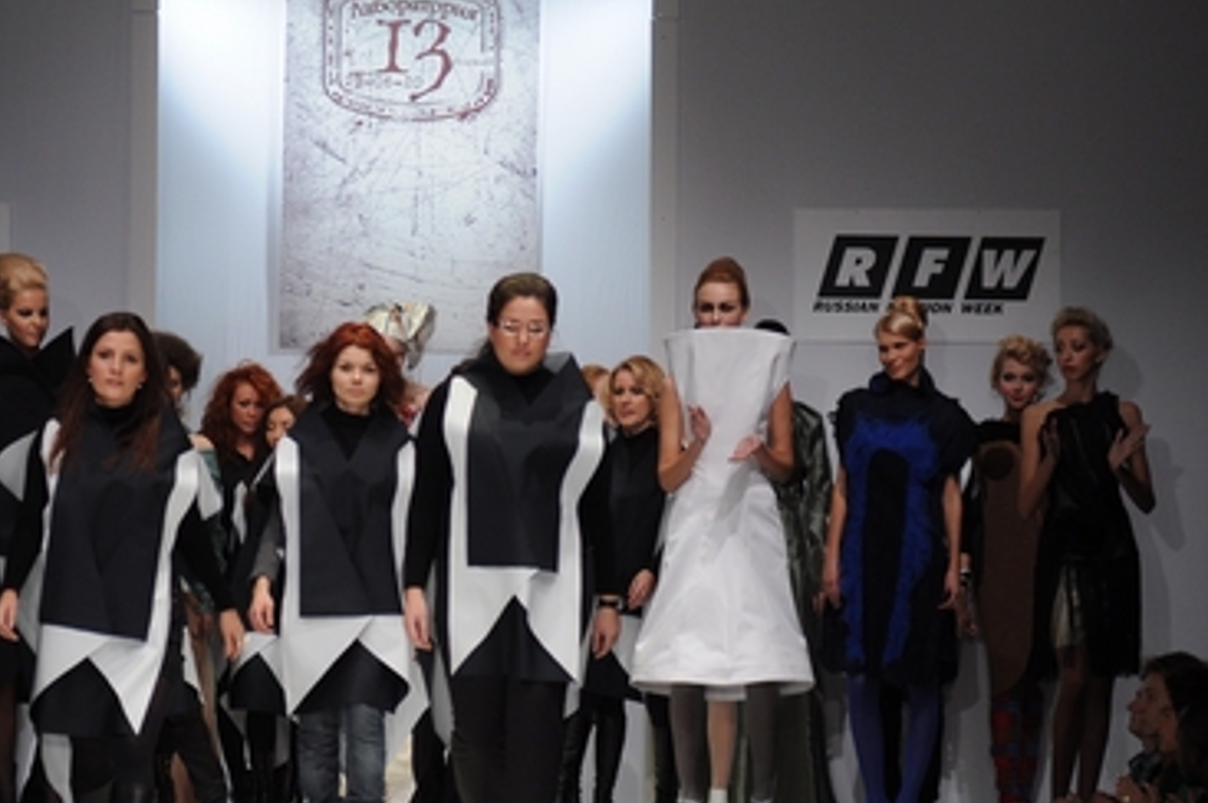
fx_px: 5699
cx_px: 379
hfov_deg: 12.1
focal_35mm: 170
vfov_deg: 8.1
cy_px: 528
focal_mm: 80
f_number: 3.5
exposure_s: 1/250
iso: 640
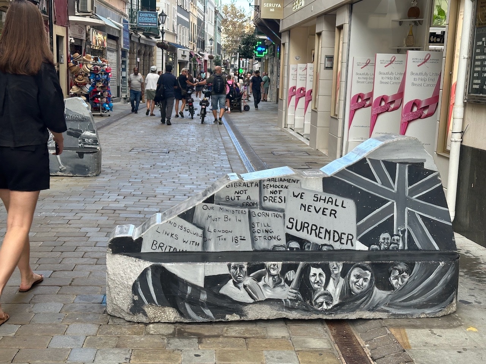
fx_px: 674
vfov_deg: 30.3
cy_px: 182
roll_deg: -1.6
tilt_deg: -9.4
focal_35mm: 48
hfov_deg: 39.7
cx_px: 243
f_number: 1.78
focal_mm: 6.86
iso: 64
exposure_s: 1/336
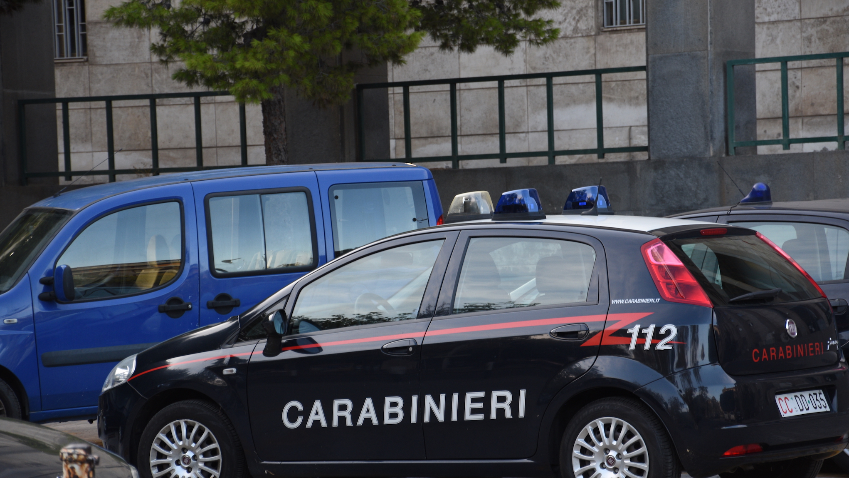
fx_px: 3726
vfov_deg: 7.3
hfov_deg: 13.0
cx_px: 425
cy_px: 275
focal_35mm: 166
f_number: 5.6
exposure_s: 1/60
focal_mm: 105
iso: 200
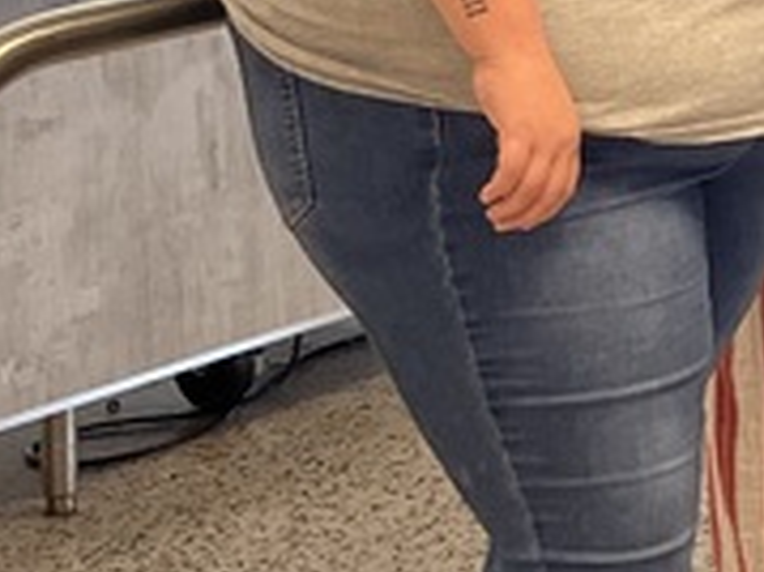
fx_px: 3286
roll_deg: +0.0
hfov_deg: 11.4
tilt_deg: -4.3
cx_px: 1729
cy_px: -363
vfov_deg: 9.6
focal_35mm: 149
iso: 50
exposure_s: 1/120
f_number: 1.6
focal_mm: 5.1
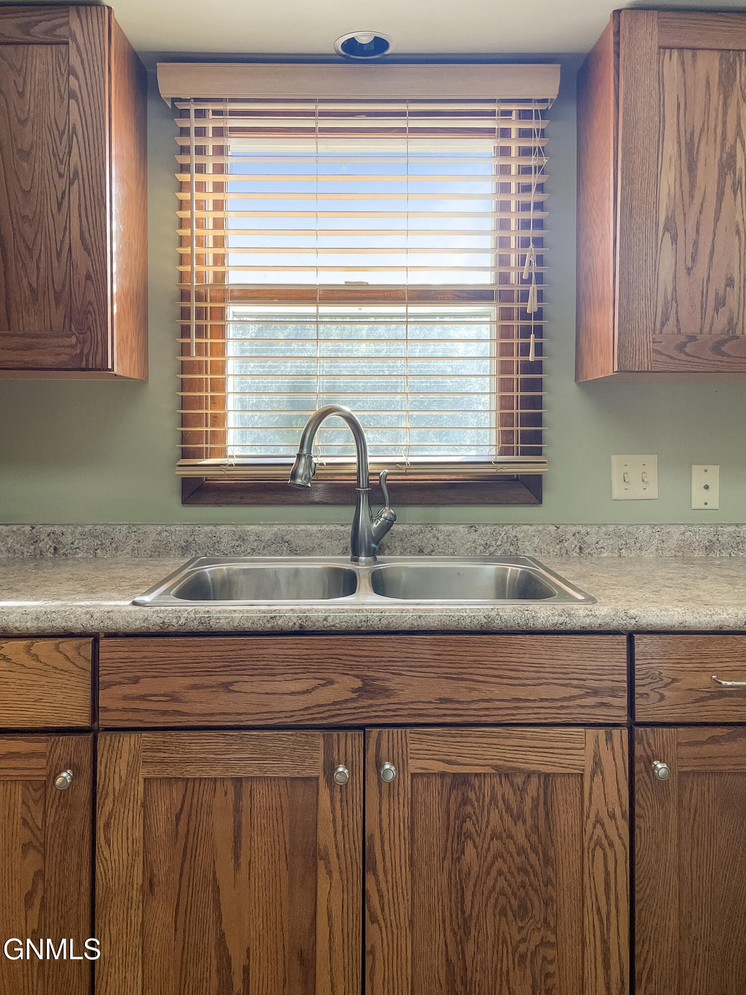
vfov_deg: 67.3
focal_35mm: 26
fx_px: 747
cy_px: 498
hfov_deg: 53.1
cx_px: 373
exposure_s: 1/120
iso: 40
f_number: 1.6
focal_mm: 4.2
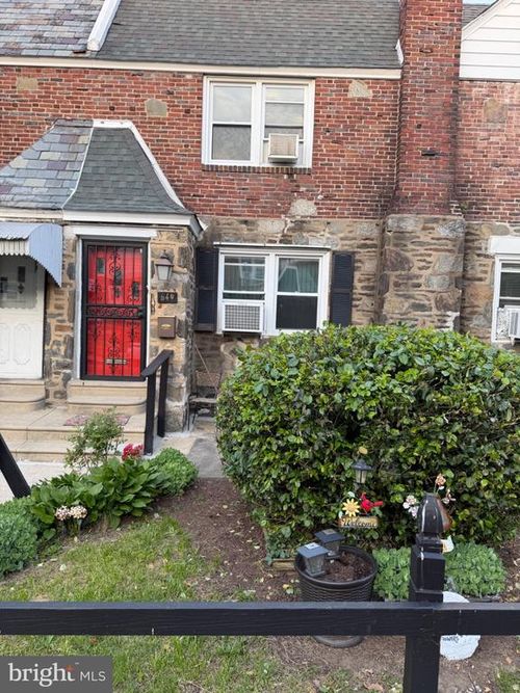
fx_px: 481
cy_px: 346
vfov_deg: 71.6
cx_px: 260
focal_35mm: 24
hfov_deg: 56.8
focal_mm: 6.76
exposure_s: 1/121
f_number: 1.78
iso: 80
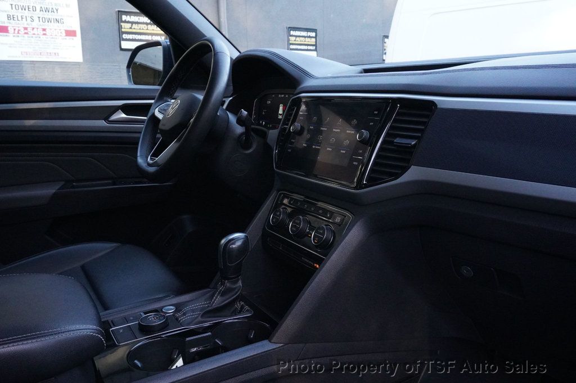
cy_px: 192
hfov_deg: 59.5
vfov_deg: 41.6
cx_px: 288
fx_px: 504
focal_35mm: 32
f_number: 9
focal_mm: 21
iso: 6400
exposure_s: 1/250
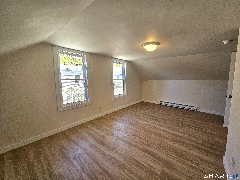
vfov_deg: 89.9
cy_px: 90
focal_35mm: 13
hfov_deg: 106.2
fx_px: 90
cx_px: 120
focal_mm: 2.2
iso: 50
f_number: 2.2
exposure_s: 1/120
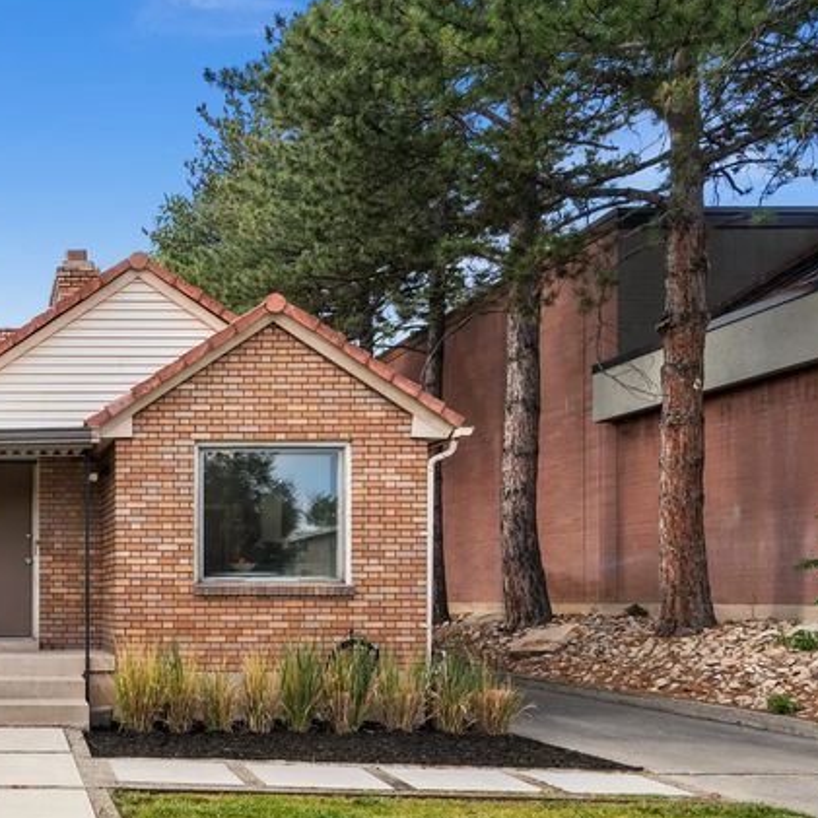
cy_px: 591
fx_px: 829
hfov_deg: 43.8
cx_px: -25
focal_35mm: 31
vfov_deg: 50.8
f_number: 7.1
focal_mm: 15
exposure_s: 1/400
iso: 500
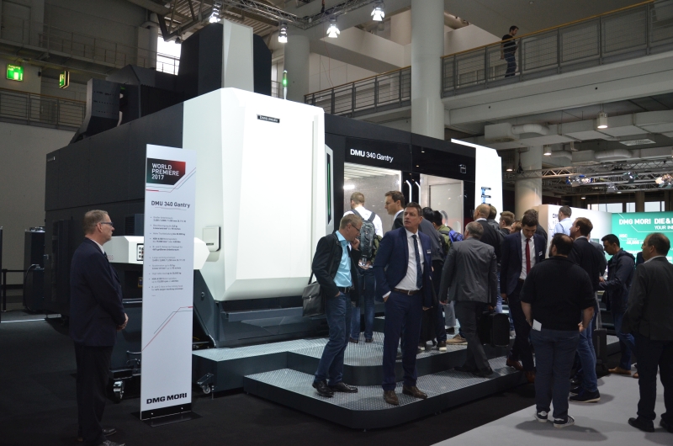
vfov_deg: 41.5
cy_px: 223
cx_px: 336
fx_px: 588
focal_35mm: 32
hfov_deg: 59.6
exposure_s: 1/100
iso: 800
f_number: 5
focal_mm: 21
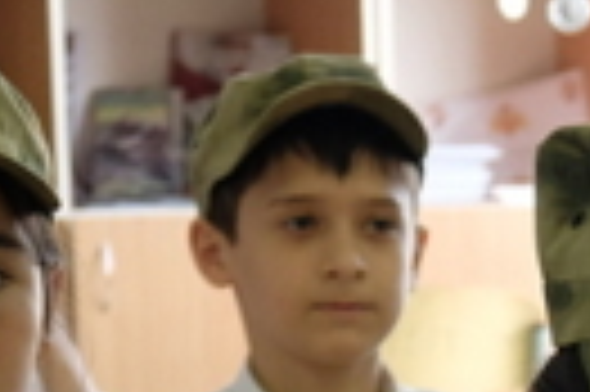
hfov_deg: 6.9
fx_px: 4600
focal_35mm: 281
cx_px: 1504
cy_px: 752
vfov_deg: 4.8
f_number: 4
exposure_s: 1/200
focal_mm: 32.9
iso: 1250
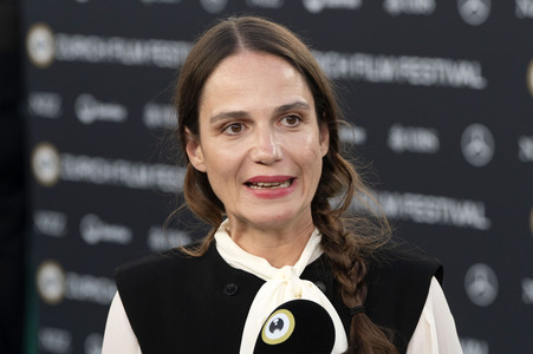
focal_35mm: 116
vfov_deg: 11.8
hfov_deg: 17.7
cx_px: 266
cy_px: 177
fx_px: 1716
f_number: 4.5
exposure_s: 1/200
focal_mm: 116
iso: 400
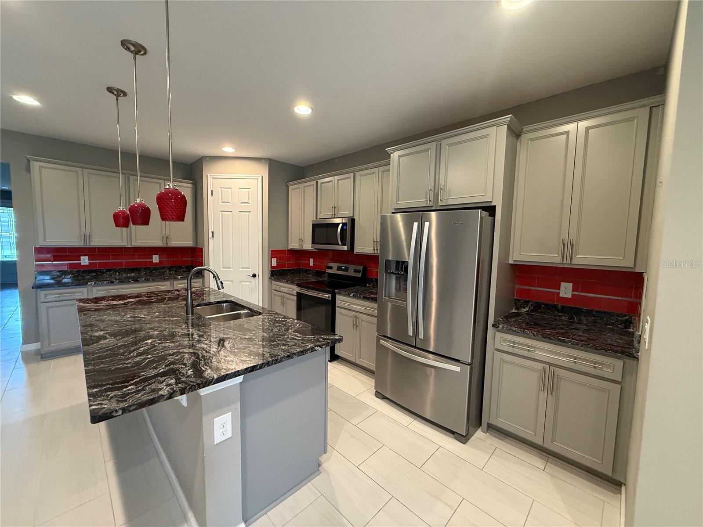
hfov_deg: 102.1
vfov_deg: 85.7
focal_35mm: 14
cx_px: 352
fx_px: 284
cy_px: 264
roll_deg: -0.5
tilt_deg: -3.6
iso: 500
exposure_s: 1/60
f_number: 2.2
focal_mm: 2.22
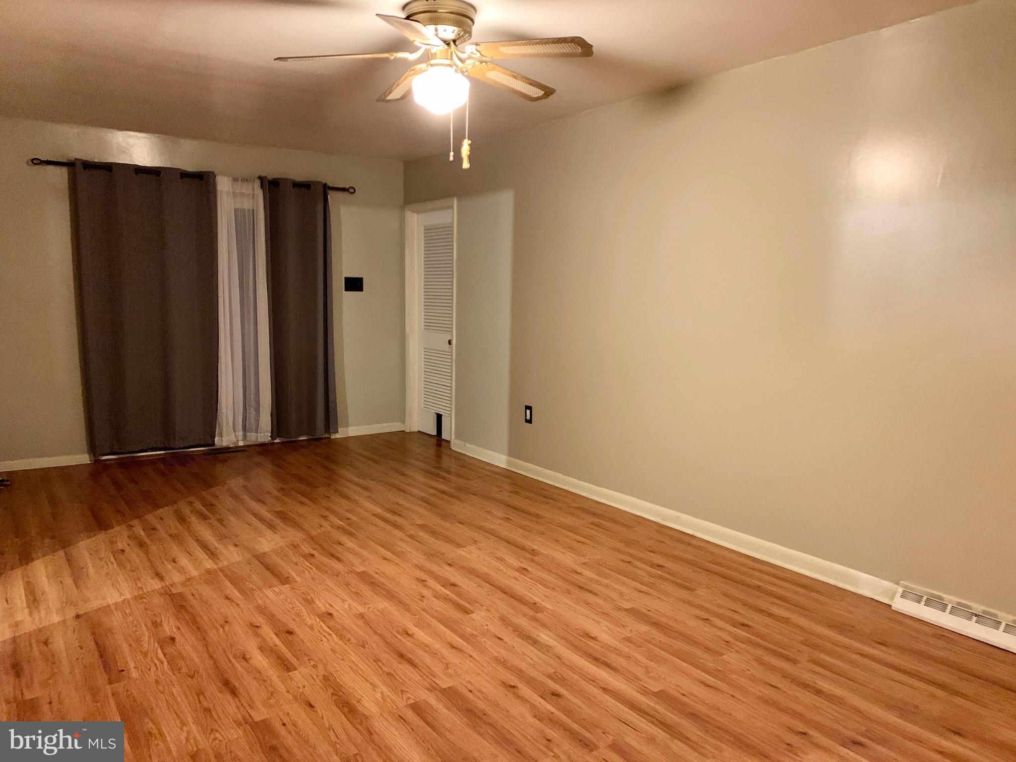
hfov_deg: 67.3
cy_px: 381
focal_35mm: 26
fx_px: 763
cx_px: 508
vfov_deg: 53.1
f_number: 1.8
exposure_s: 1/24
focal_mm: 4.25
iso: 640
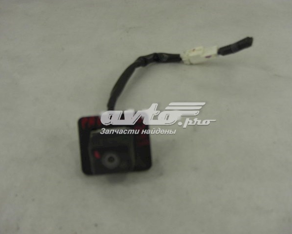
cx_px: 157
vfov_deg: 37.4
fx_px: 346
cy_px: 117
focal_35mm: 40
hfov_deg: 45.7
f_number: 2.8
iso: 200
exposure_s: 1/60
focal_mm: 7.9
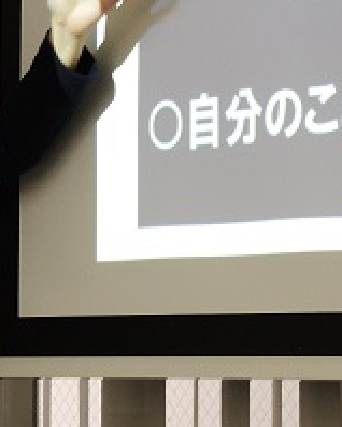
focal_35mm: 300
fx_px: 3787
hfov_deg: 5.2
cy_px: 40
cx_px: -52
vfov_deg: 6.4
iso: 400
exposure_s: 1/40
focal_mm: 22.1
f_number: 3.5
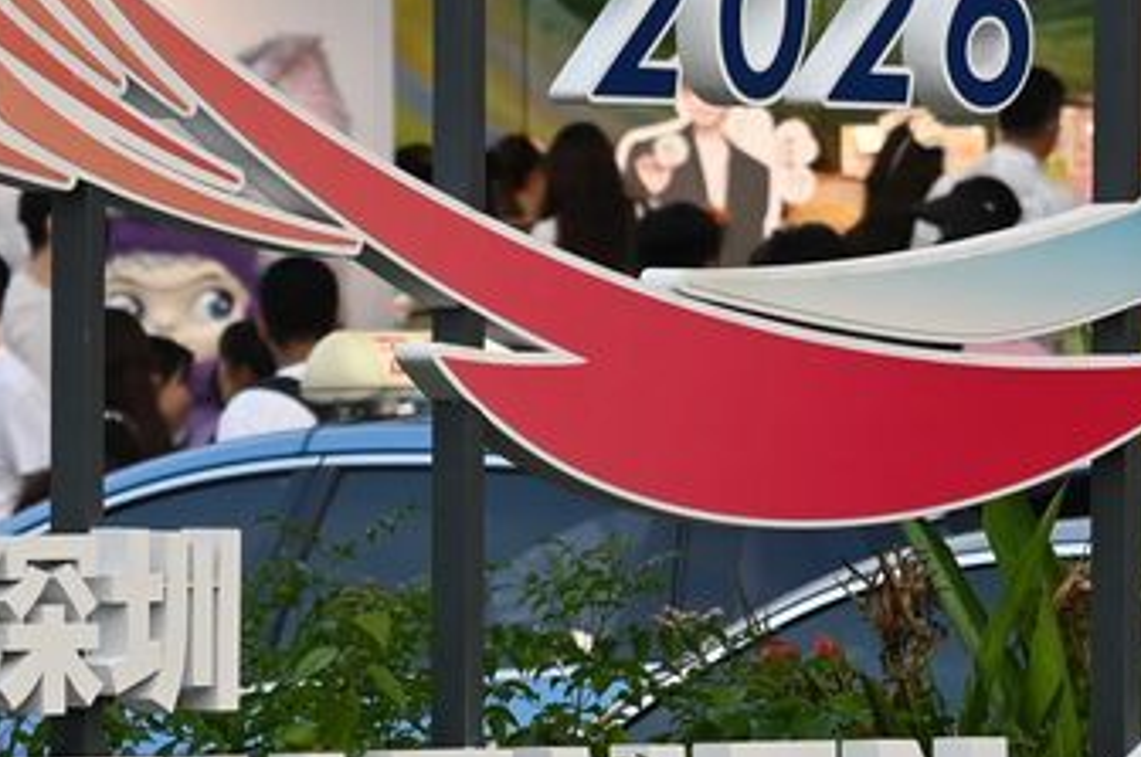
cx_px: 910
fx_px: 10128
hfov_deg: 6.4
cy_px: 250
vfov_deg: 4.3
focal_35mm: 320
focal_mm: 105
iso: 640
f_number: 5.6
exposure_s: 1/250
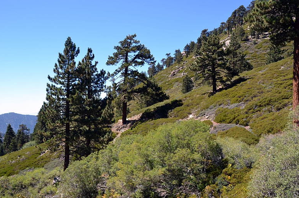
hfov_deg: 58.0
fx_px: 269
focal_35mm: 33
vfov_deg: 40.3
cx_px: 147
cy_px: 101
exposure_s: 1/200
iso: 100
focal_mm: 21
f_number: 7.1
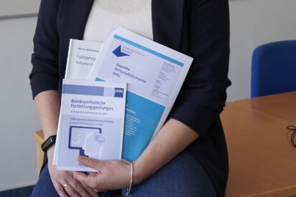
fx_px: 633
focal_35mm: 77
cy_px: 23
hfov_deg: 26.2
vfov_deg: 17.5
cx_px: 108
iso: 500
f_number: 4
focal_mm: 31
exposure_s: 1/160
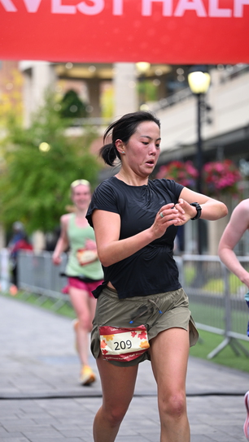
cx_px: 127
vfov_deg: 19.8
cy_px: 220
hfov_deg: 11.2
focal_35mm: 108
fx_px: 1268
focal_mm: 102
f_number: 2.8
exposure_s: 1/1600
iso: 1000
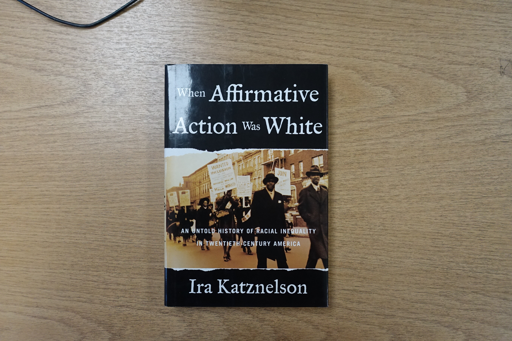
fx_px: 341
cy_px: 170
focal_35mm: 24
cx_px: 256
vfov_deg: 53.1
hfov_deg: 73.7
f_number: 2.8
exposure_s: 1/250
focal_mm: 8.8
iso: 1000
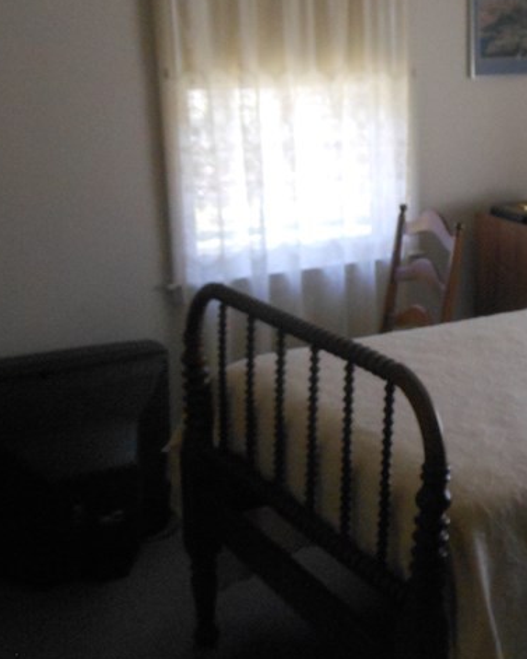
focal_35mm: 53
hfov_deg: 27.4
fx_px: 1033
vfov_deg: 35.2
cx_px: 495
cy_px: 262
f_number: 3.2
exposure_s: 1/30
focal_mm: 4.5
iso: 400
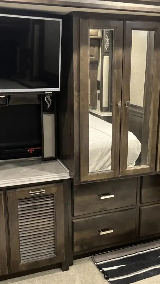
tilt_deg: -14.0
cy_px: 142
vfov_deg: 48.4
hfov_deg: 28.3
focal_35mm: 42
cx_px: 88
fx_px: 317
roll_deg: -0.7
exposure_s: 1/26
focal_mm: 3.99
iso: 640
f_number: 1.8
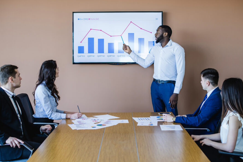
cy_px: 90
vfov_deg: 23.4
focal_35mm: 58
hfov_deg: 34.5
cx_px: 120
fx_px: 392
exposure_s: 1/100
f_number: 3.2
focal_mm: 50
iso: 500
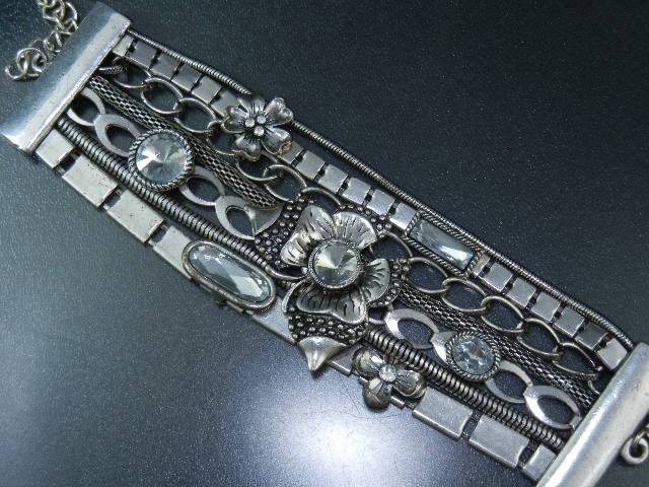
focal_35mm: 68
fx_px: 1275
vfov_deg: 21.6
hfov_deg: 28.6
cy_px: 244
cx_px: 324
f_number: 4.1
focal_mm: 12.2
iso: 224
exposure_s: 1/30
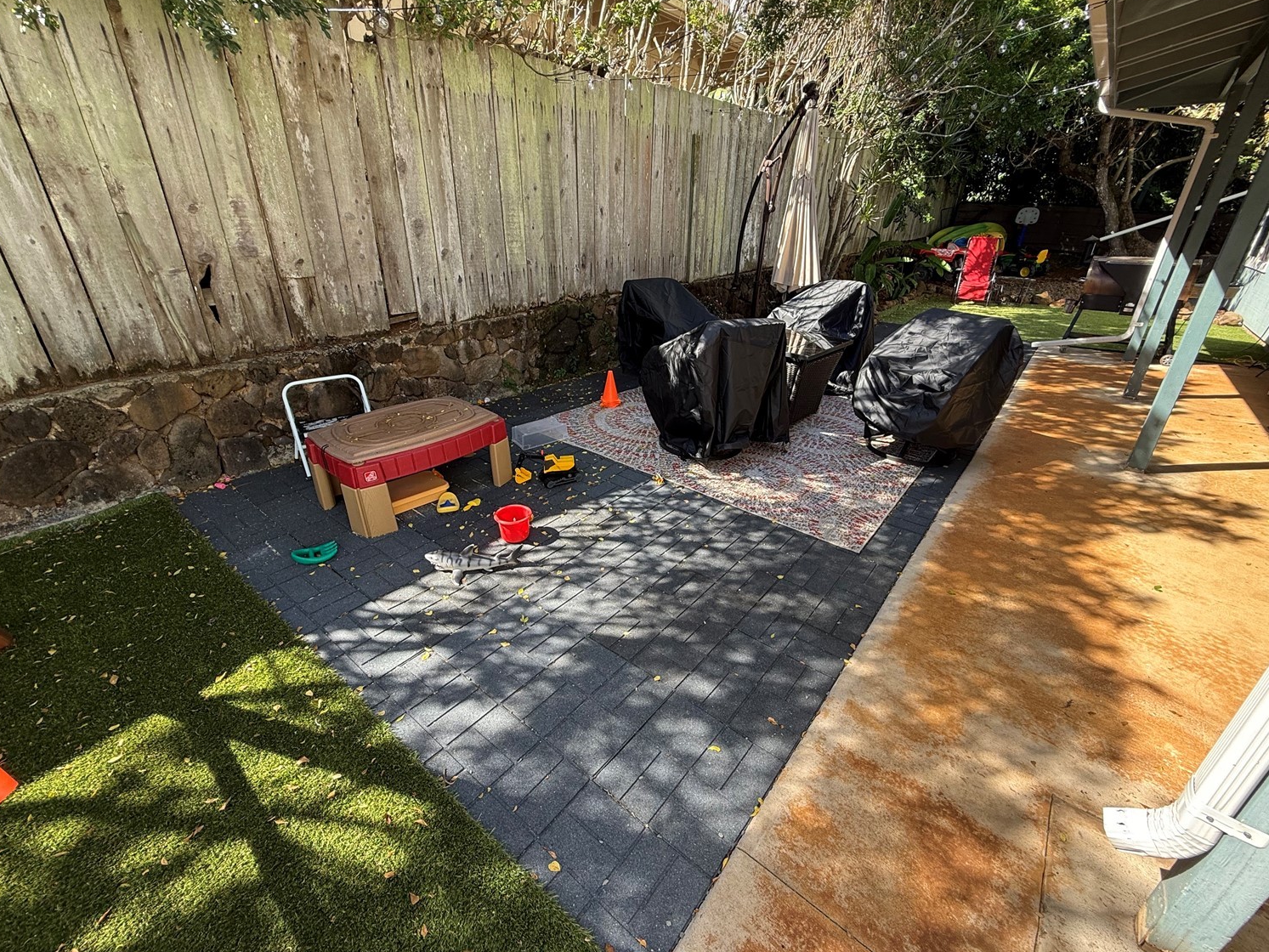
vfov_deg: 81.8
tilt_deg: -24.3
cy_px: 470
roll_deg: -1.4
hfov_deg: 98.2
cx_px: 643
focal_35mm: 15
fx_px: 550
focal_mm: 2.22
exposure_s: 1/186
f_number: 2.2
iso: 50
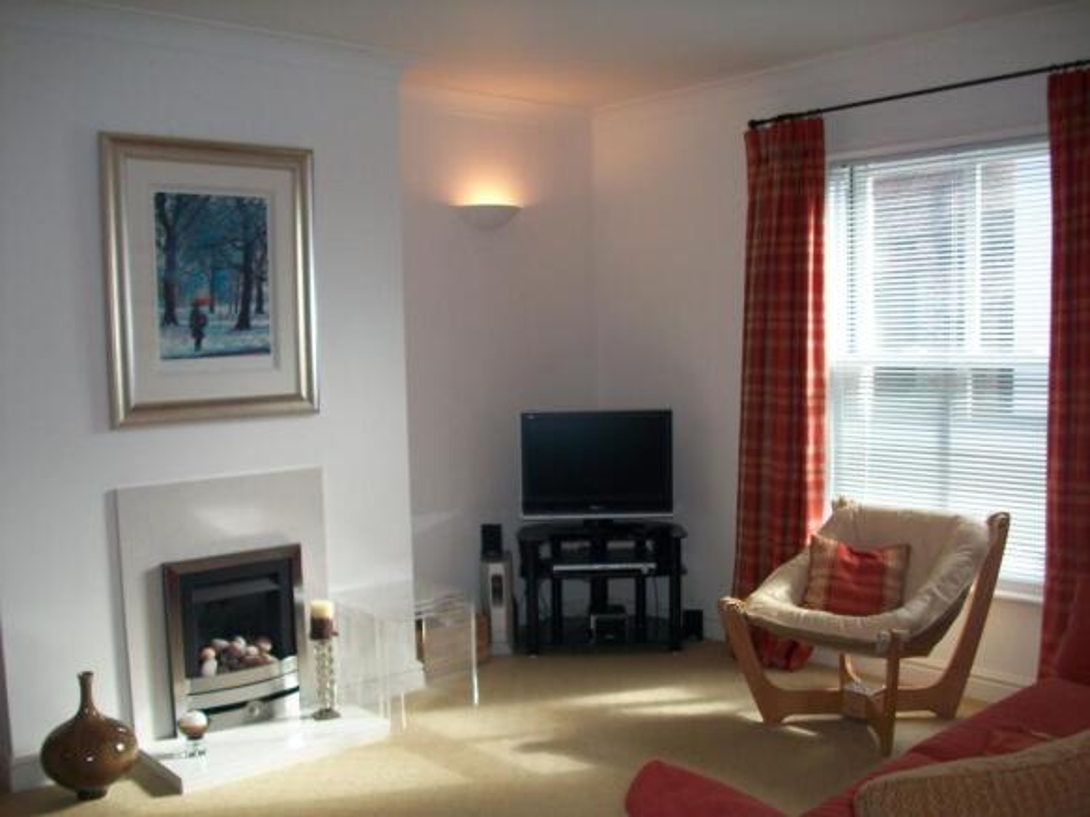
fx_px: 1070
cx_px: 545
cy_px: 408
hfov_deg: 54.0
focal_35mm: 34
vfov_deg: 41.8
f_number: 2.8
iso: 80
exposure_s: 1/80
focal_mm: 5.7
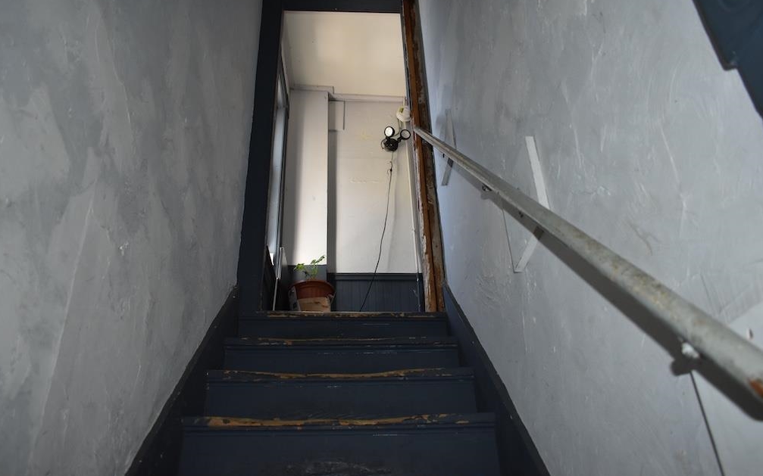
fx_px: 582
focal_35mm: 28
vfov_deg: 44.5
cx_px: 379
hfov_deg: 66.5
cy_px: 236
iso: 560
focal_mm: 18
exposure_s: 1/160
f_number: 3.5
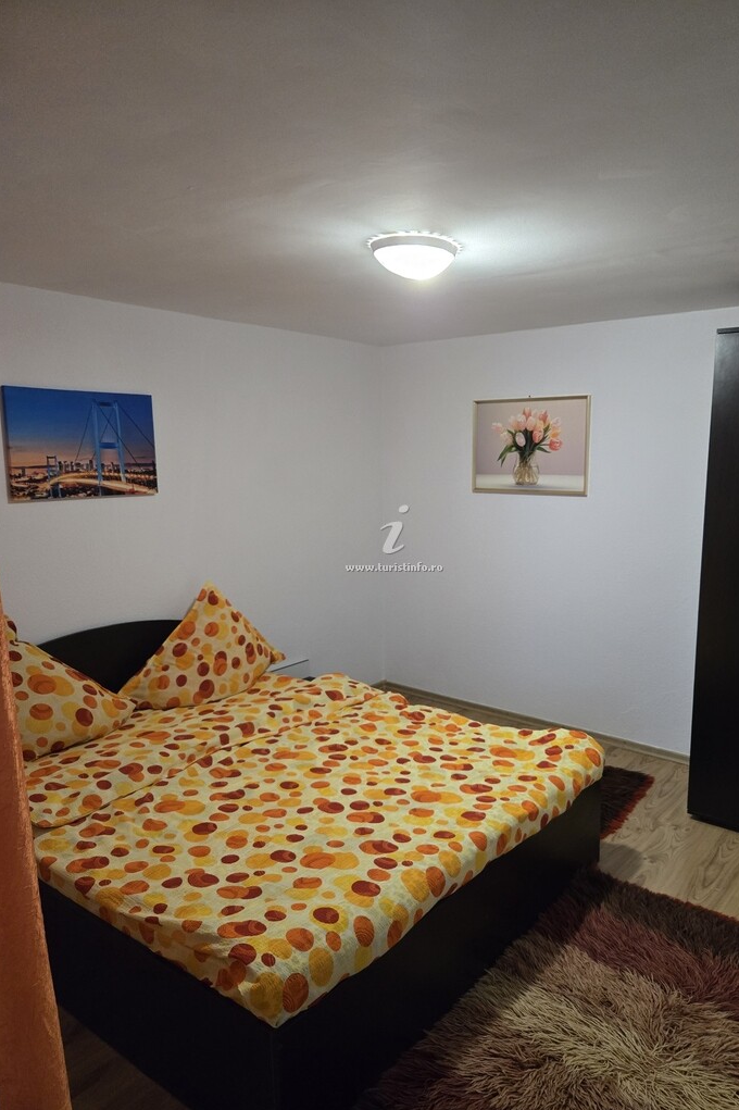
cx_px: 413
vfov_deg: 73.8
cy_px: 556
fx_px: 739
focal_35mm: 24
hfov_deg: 53.0
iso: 800
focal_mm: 5.4
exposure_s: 1/100
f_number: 1.8
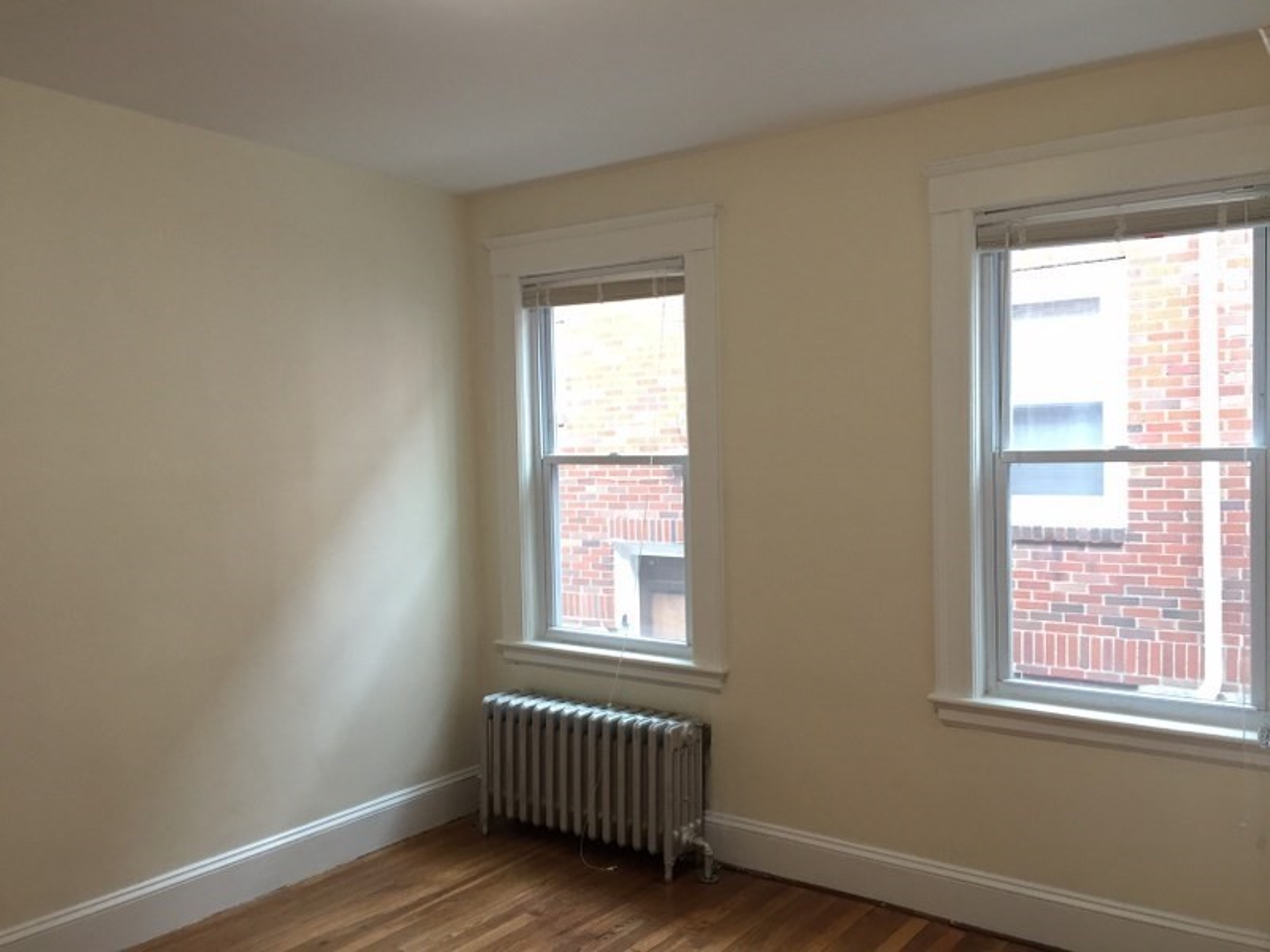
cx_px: 635
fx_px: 1064
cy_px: 476
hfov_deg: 61.7
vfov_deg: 48.2
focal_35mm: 29
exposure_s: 1/30
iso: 100
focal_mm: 4.15
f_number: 2.2
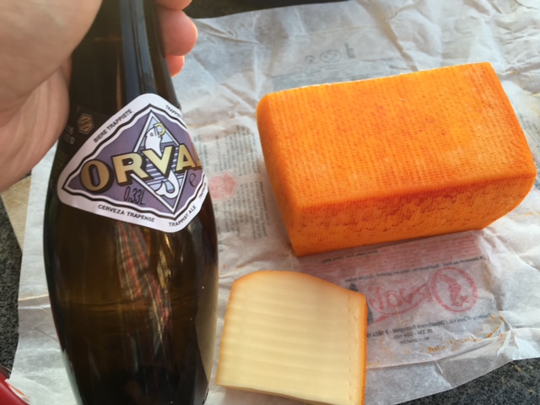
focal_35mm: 29
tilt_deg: -58.9
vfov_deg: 48.2
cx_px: 270
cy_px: 202
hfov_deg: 61.7
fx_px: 452
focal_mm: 4.15
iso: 32
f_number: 2.2
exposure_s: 1/100
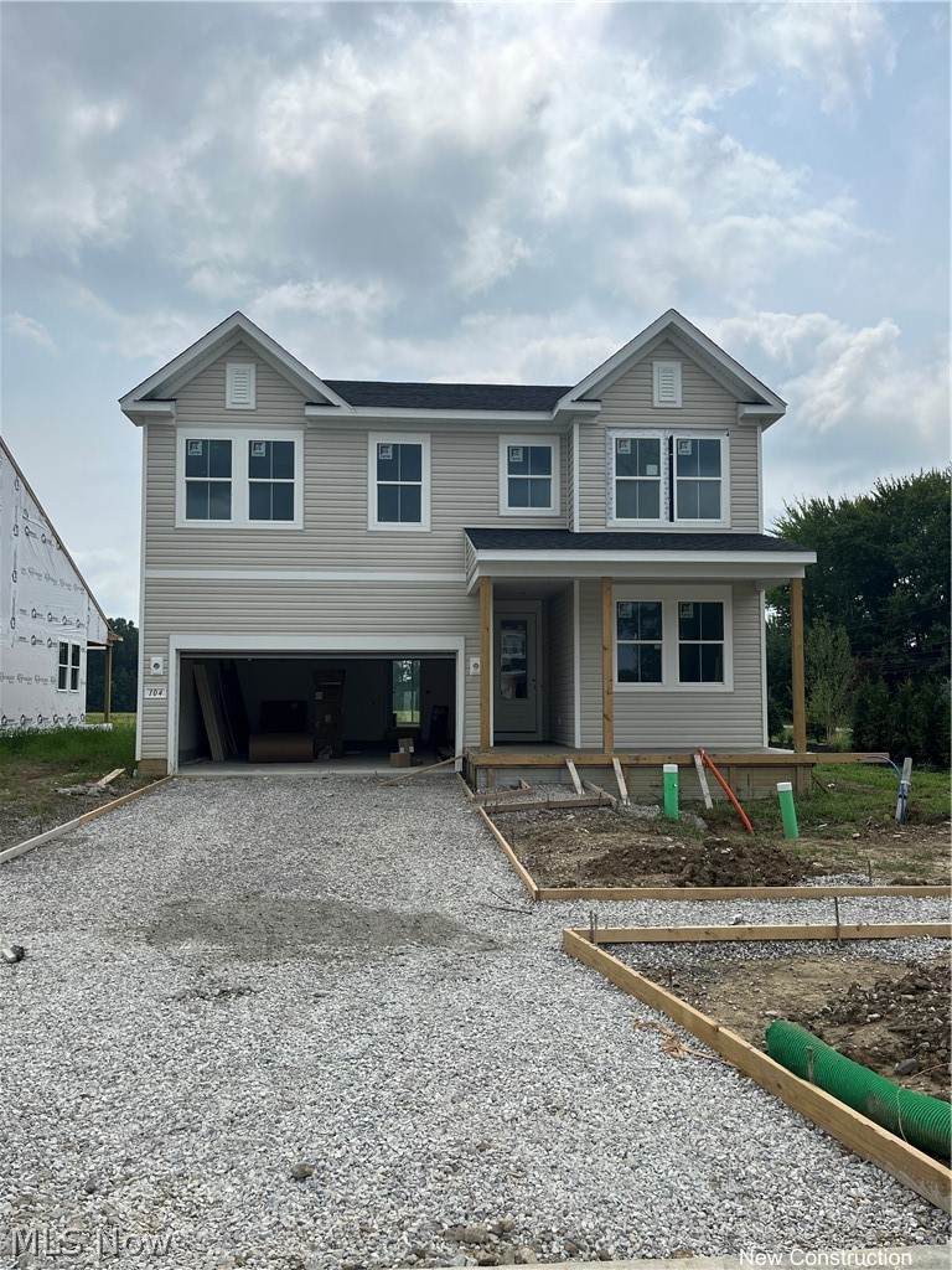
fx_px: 953
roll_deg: +0.3
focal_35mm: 26
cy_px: 635
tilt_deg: +1.7
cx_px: 476
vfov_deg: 67.3
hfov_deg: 53.1
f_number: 1.6
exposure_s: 1/8403
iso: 50
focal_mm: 5.1
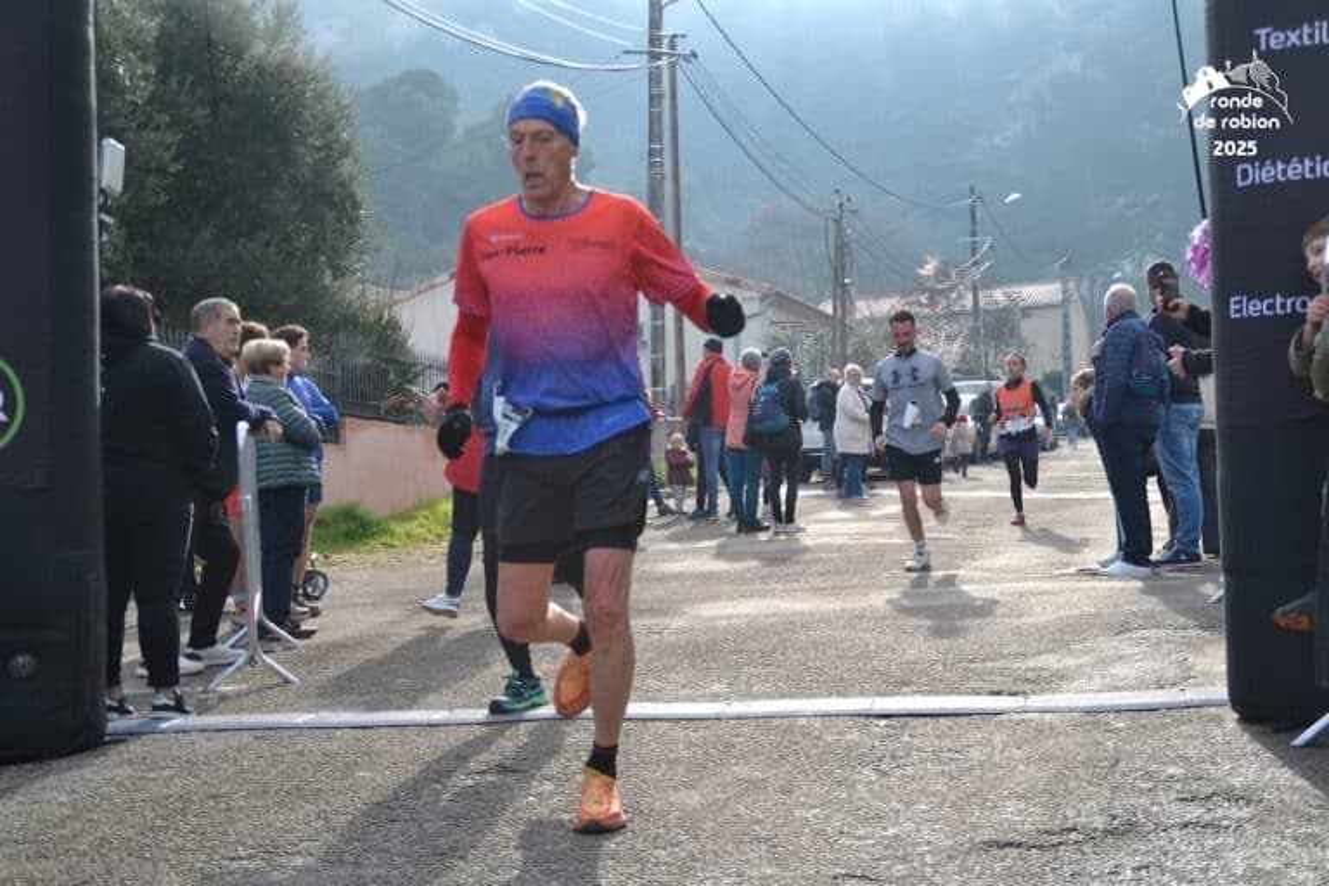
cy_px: 443
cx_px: 664
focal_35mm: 57
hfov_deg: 35.1
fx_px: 2104
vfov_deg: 23.8
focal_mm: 38
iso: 400
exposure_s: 1/800
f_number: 4.5
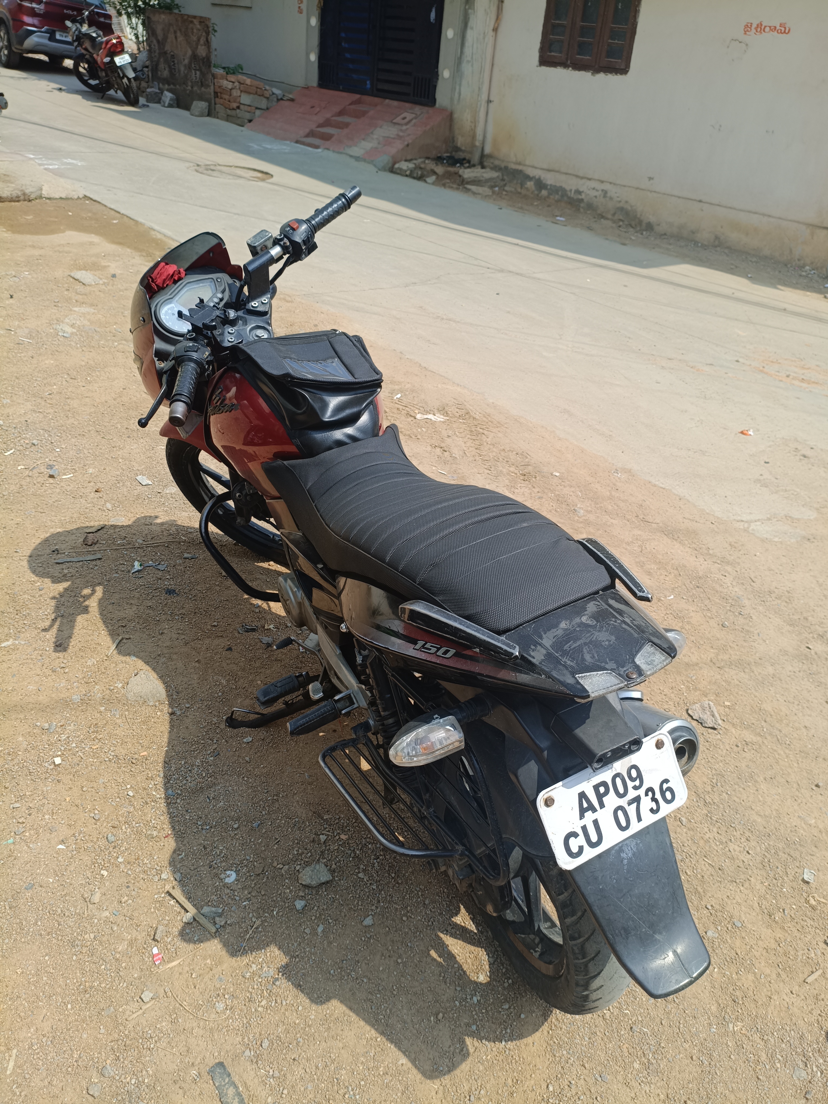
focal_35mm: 26
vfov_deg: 67.3
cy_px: 552
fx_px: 829
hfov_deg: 53.1
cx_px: 414
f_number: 1.5
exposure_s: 1/1145
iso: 57
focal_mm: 4.94
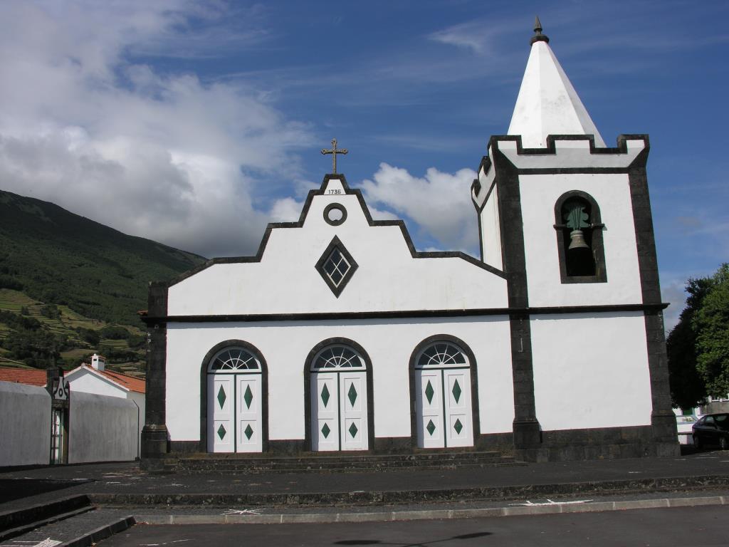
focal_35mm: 35
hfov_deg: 52.6
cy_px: 274
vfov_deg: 40.7
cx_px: 364
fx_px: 737
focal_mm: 8.9
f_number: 7.1
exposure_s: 1/372
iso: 50
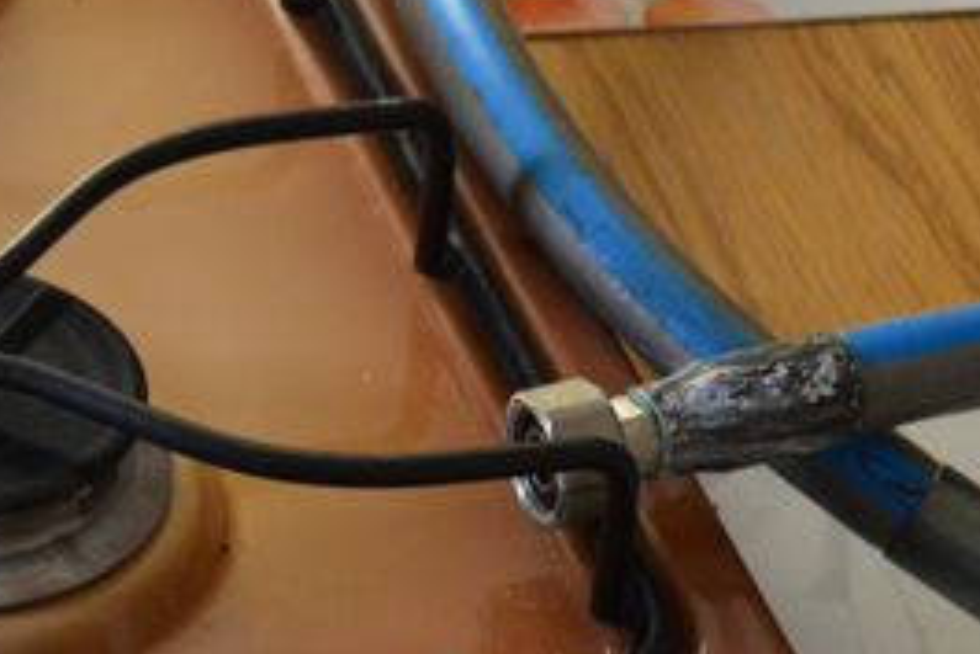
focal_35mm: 181
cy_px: 323
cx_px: 166
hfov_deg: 11.3
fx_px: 4930
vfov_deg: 7.6
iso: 1000
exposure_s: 1/60
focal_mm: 32
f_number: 4.5
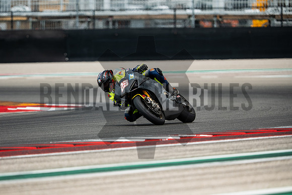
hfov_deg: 4.9
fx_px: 3407
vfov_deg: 3.3
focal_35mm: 420
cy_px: 98
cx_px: 146
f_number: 2.8
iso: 250
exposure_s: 1/1600
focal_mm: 280
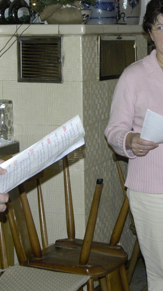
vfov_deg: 21.4
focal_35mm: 99
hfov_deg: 12.2
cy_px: 84
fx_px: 761
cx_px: 132
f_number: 5
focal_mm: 28
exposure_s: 1/60
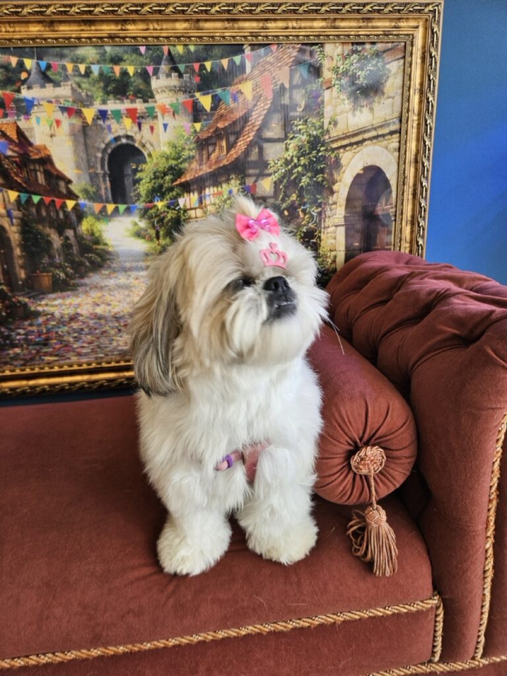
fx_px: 449
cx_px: 254
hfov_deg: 58.9
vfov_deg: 73.9
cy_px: 338
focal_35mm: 23
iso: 100
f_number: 1.8
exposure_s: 1/207
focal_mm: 5.4
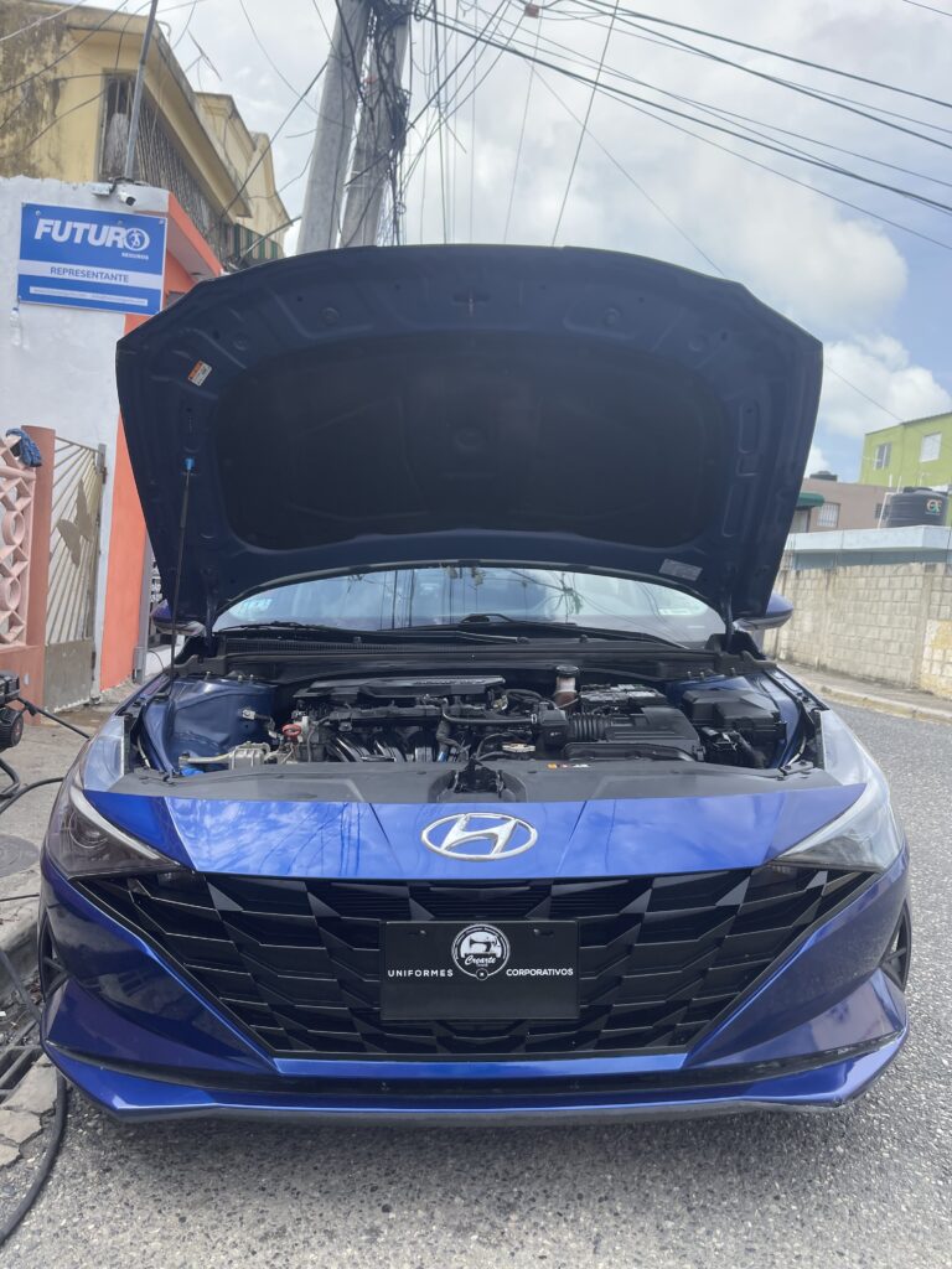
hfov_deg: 54.9
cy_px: 634
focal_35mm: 25
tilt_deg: -4.1
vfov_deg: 69.4
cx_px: 476
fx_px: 917
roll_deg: -6.3
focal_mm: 5.1
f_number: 1.6
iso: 32
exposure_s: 1/894
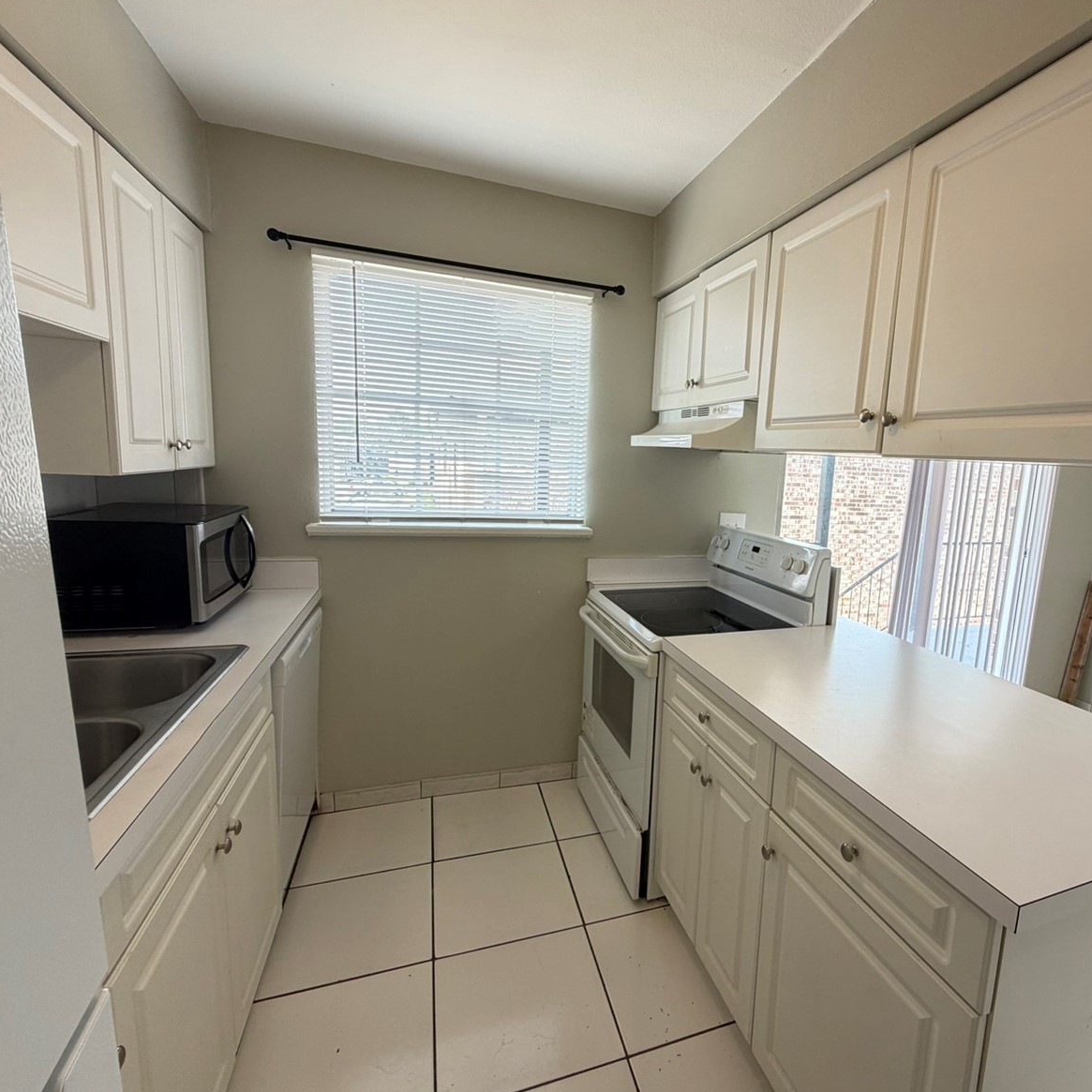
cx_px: 664
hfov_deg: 82.8
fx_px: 607
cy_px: 555
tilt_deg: -8.9
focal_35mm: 17
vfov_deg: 84.0
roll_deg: -2.7
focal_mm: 2.22
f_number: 2.2
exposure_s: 1/121
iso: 100
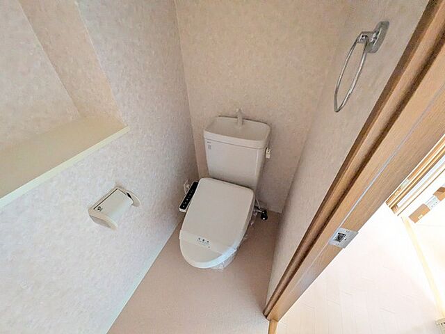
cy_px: 167
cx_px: 222
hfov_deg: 102.1
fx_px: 180
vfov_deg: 85.7
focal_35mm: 14
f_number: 2.2
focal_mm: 1.85
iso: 1147
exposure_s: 1/14.9
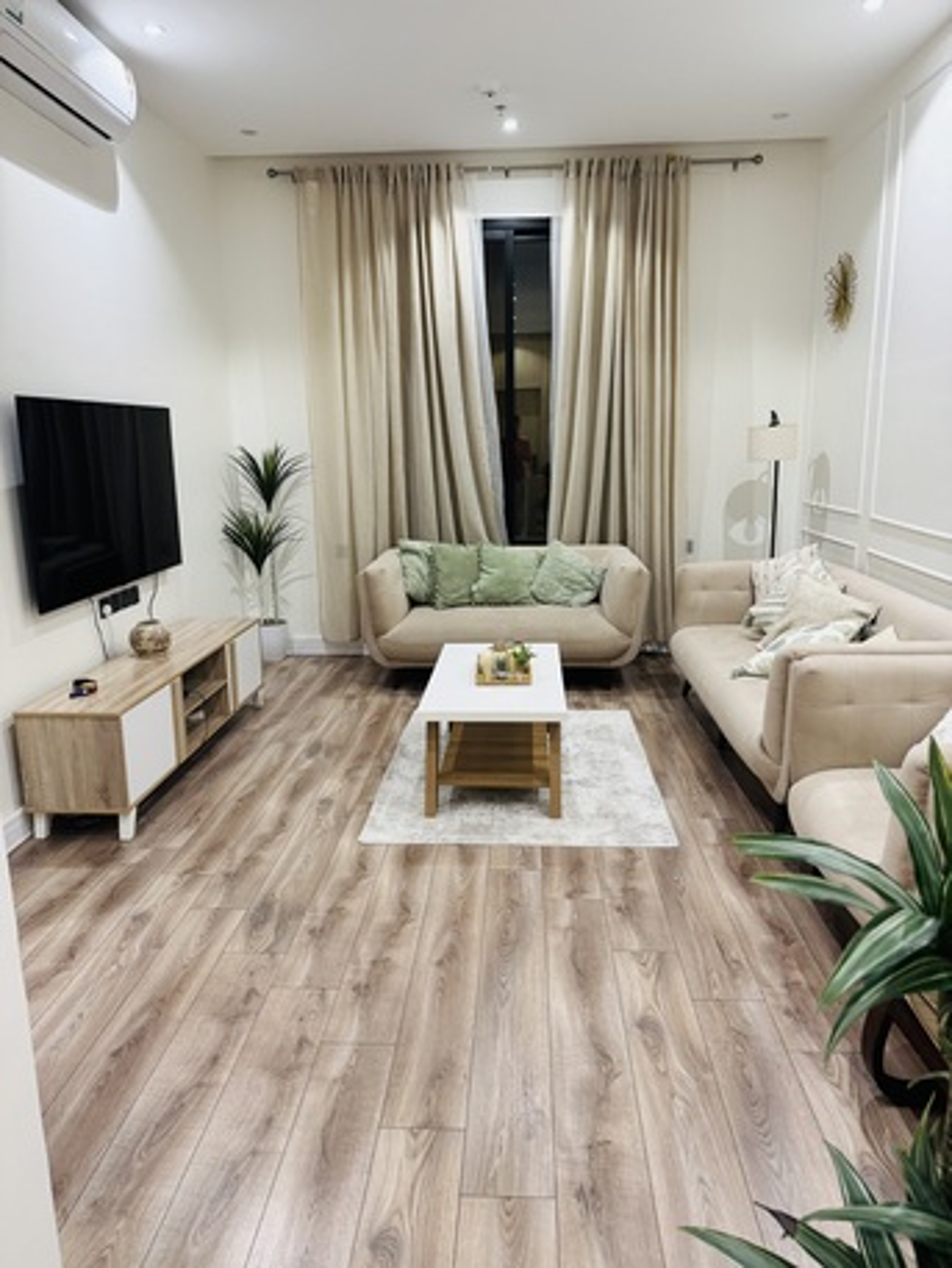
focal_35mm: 24
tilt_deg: -12.3
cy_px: 634
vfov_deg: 71.6
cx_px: 476
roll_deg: +0.5
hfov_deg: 56.8
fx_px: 880
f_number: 1.78
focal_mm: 6.76
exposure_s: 1/60
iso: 250
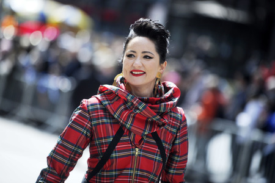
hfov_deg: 10.3
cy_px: 92
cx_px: 138
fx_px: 1528
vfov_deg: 6.9
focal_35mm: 200
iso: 400
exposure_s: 1/2500
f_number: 9
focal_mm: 200
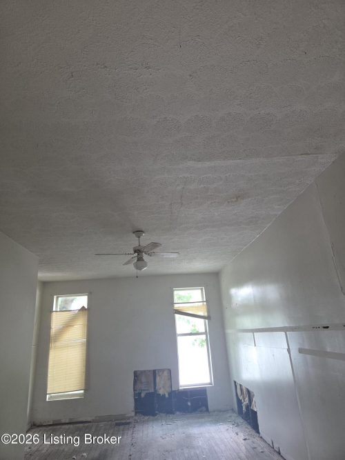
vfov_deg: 73.9
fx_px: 306
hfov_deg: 58.9
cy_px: 230
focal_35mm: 23
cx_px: 172
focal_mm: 5.4
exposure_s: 1/24
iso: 640
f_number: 1.8
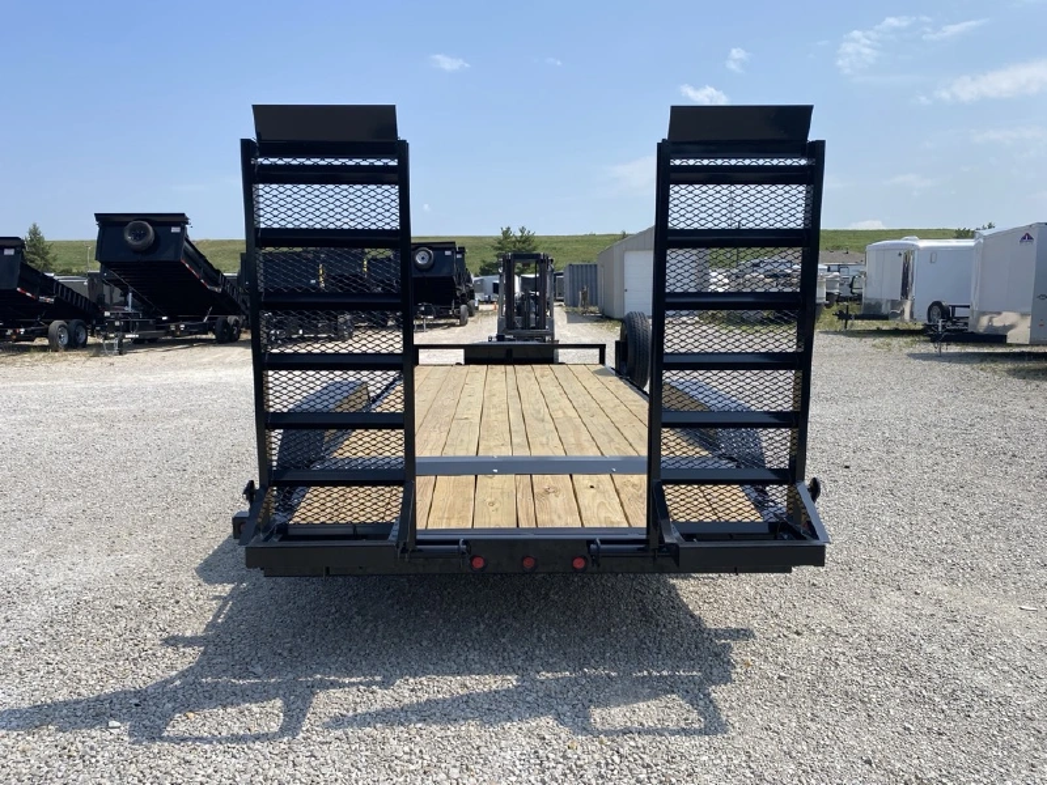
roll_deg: +0.3
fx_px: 786
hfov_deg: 67.3
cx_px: 524
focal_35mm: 26
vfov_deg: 53.1
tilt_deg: -7.1
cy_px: 392
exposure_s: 1/3610
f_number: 1.8
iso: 32
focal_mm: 4.25
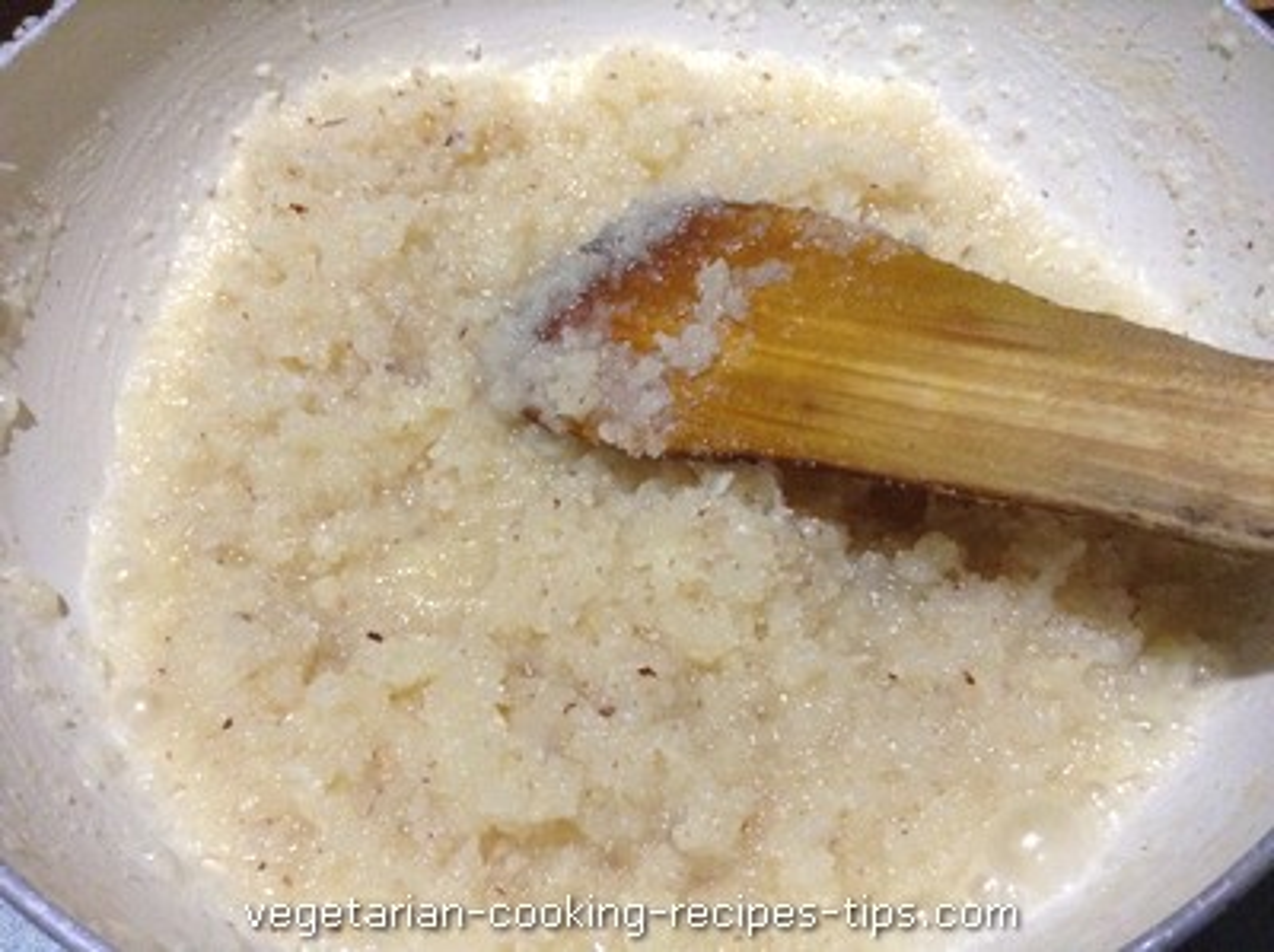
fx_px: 1213
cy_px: 476
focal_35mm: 33
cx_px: 637
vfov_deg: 42.9
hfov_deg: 55.4
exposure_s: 1/24
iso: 200
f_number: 2.4
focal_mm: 3.3
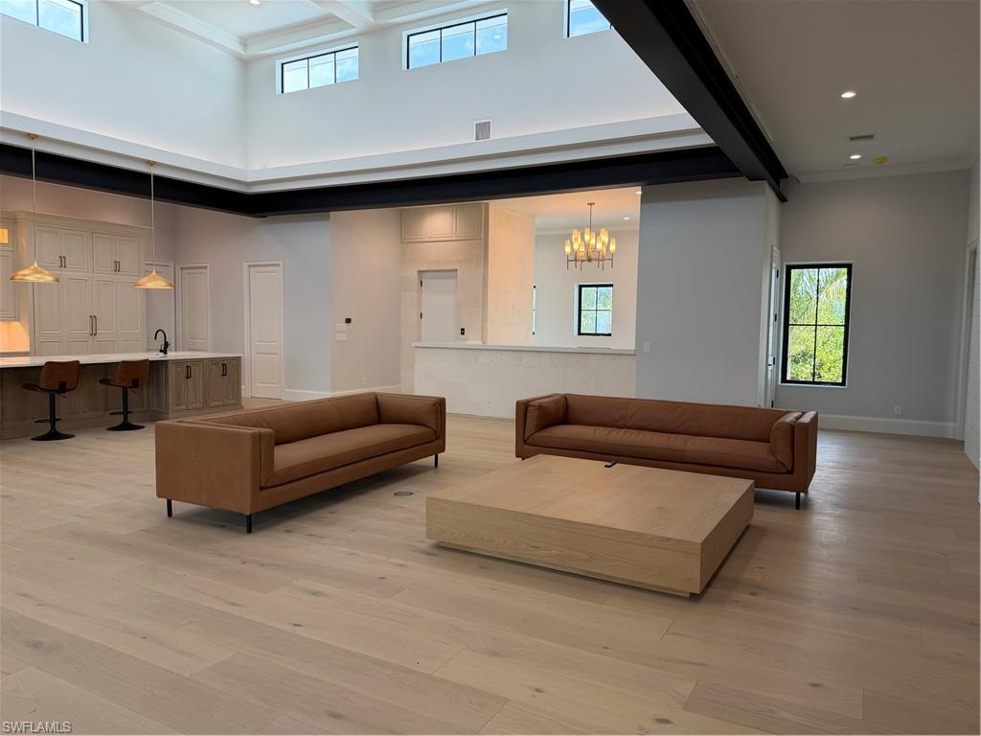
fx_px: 680
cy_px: 368
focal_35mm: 24
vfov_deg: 56.8
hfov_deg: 71.6
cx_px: 490
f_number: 1.78
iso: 80
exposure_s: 1/129
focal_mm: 6.76
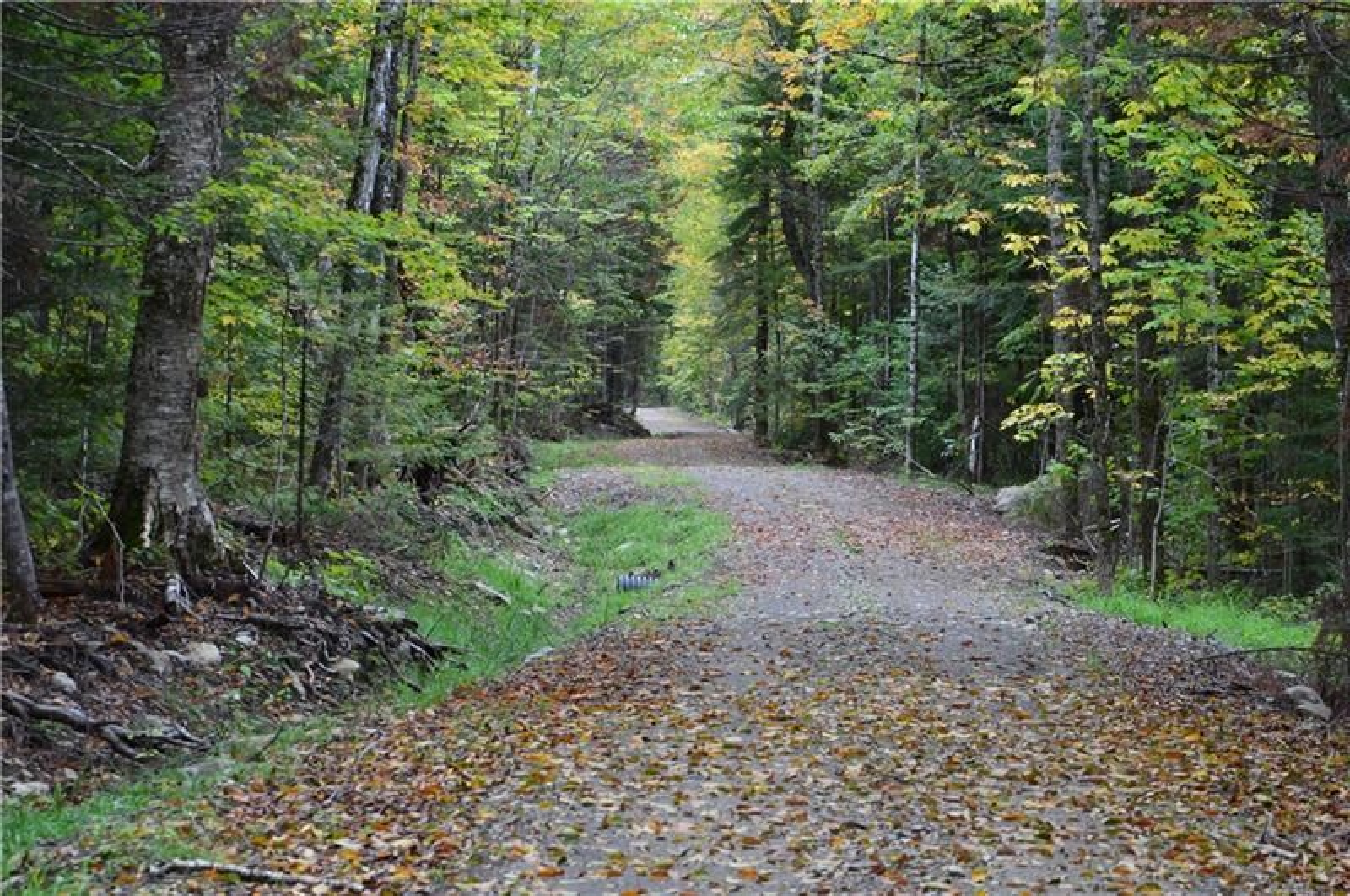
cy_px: 448
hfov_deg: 19.0
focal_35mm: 108
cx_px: 675
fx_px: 4044
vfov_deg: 12.6
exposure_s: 1/80
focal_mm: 72
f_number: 8
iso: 400
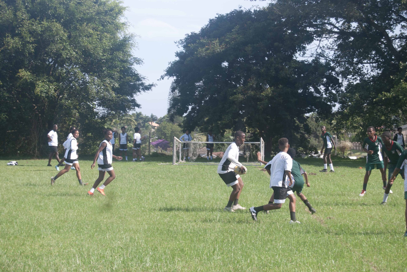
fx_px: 934
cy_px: 136
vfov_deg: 16.6
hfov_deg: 24.6
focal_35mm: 82
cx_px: 204
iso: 100
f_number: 6.3
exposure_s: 1/160
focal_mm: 55
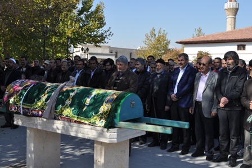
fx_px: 304
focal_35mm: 44
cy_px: 84
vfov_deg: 30.8
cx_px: 126
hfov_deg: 45.0
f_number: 8
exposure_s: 1/320
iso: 200
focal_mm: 29
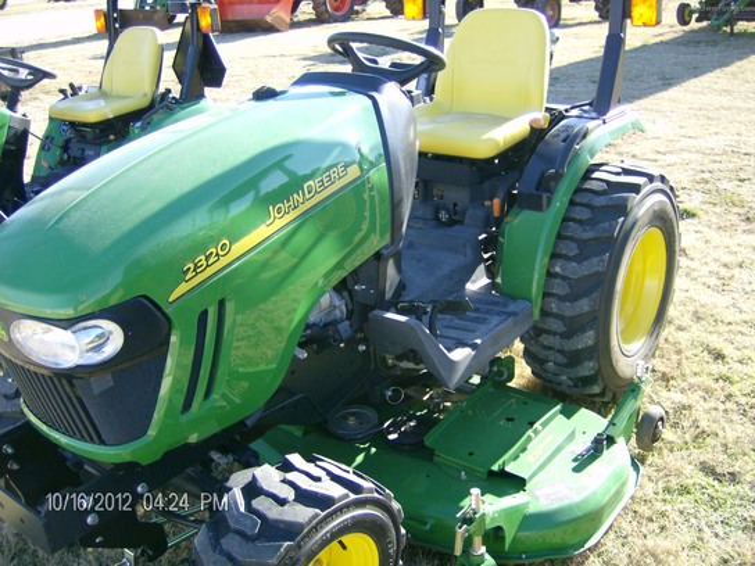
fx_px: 785
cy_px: 283
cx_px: 378
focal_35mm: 36
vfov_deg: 39.7
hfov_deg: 51.4
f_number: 2.8
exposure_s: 1/251
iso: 100
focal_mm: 6
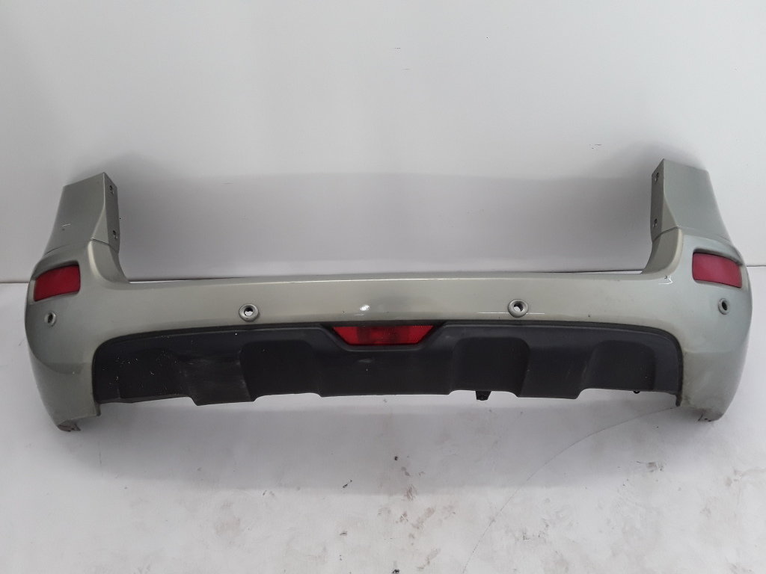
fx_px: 597
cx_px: 383
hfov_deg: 65.3
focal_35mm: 27
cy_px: 287
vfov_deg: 51.4
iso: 64
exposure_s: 1/30
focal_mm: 2.91
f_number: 1.9
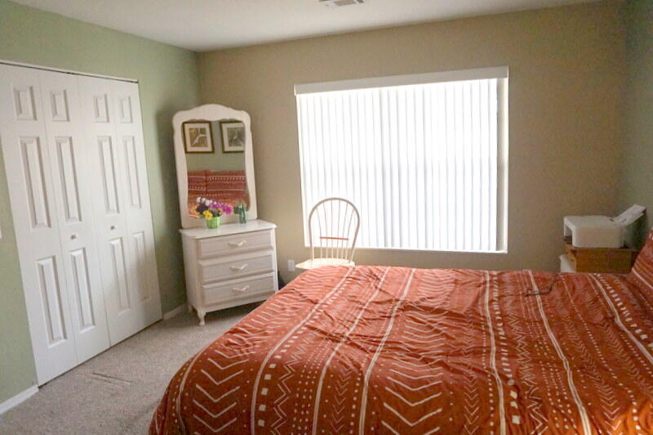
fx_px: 435
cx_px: 326
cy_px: 218
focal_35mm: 24
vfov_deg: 53.1
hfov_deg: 73.8
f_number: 3.5
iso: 2000
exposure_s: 1/160
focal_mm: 16
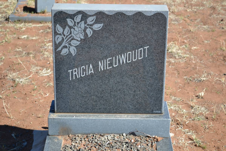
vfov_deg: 16.6
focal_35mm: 82
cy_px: 76
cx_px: 113
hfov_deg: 24.6
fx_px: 518
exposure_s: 1/125
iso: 220
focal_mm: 55
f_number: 5.6
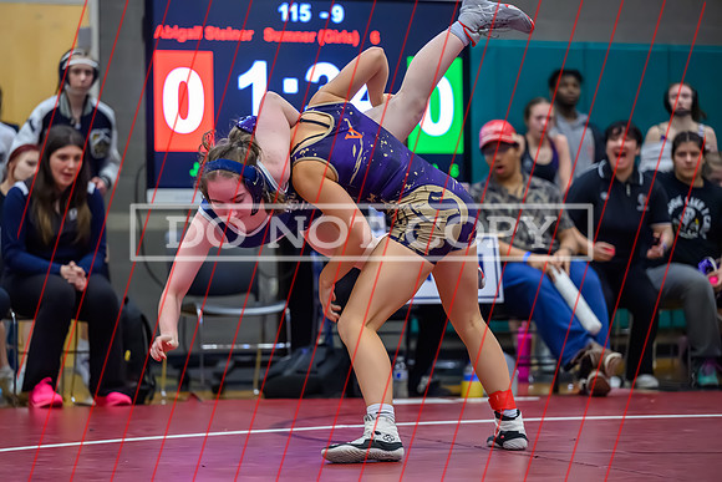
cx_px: 361
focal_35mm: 125
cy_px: 241
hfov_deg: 16.4
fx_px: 2507
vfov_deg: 11.0
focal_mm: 125
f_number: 2.8
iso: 10000
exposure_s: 1/640
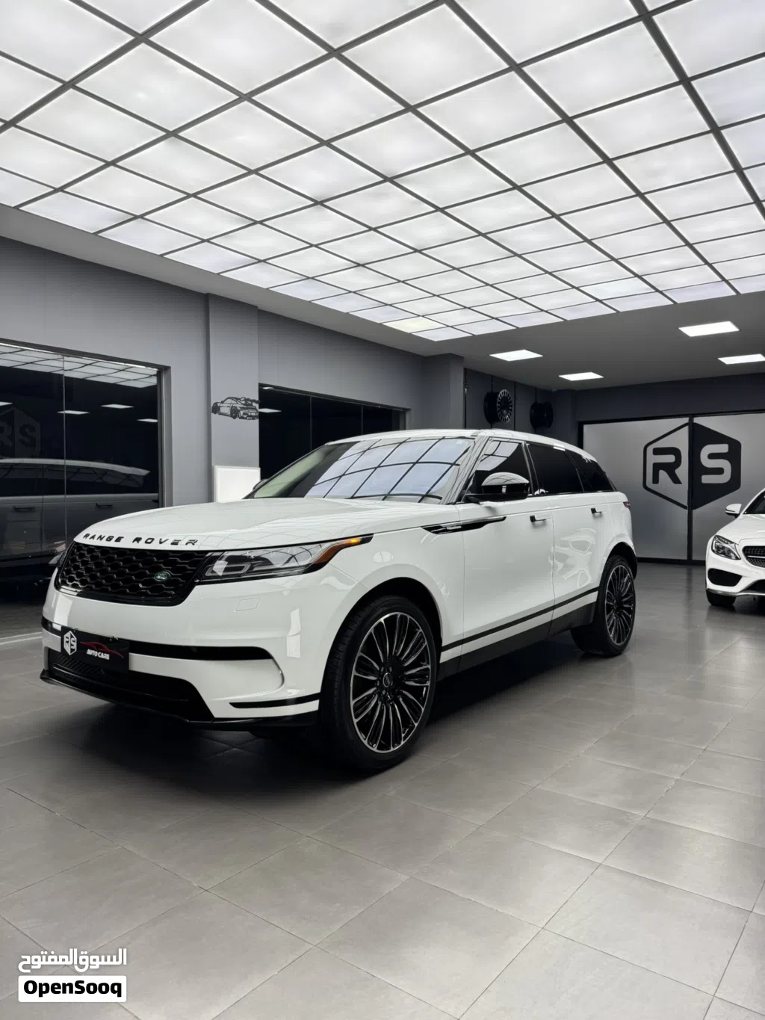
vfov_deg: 71.6
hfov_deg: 56.8
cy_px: 510
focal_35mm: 24
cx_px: 382
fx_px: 707
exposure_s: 1/320
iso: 80
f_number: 1.78
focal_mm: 6.76
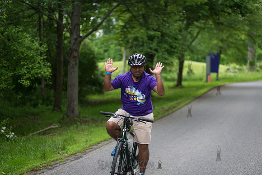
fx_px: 582
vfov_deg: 17.1
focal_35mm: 80
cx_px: 131
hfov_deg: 25.4
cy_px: 88
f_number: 2.8
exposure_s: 1/800
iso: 400
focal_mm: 80
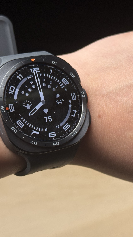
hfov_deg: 17.2
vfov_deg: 30.2
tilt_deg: -57.4
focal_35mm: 70
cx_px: 50
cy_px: 119
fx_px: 439
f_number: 1.78
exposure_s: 1/87
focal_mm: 6.76
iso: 100
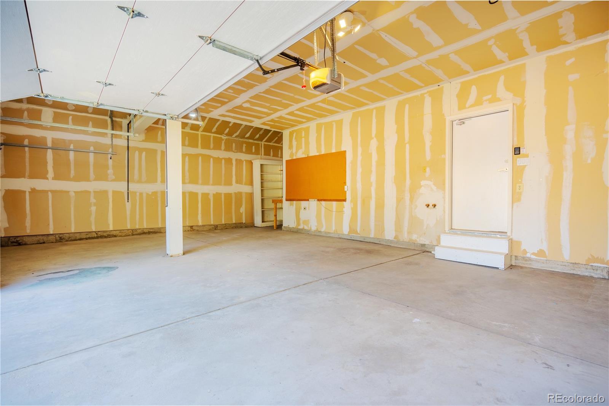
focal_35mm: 16
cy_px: 203
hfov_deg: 96.7
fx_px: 271
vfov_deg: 73.7
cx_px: 304
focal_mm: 16
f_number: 5
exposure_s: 1/1000
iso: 100
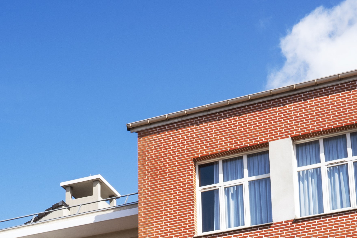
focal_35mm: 82
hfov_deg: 24.7
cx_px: 135
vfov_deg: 14.9
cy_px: 399
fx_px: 813
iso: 100
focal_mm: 24
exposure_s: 1/50
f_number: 16
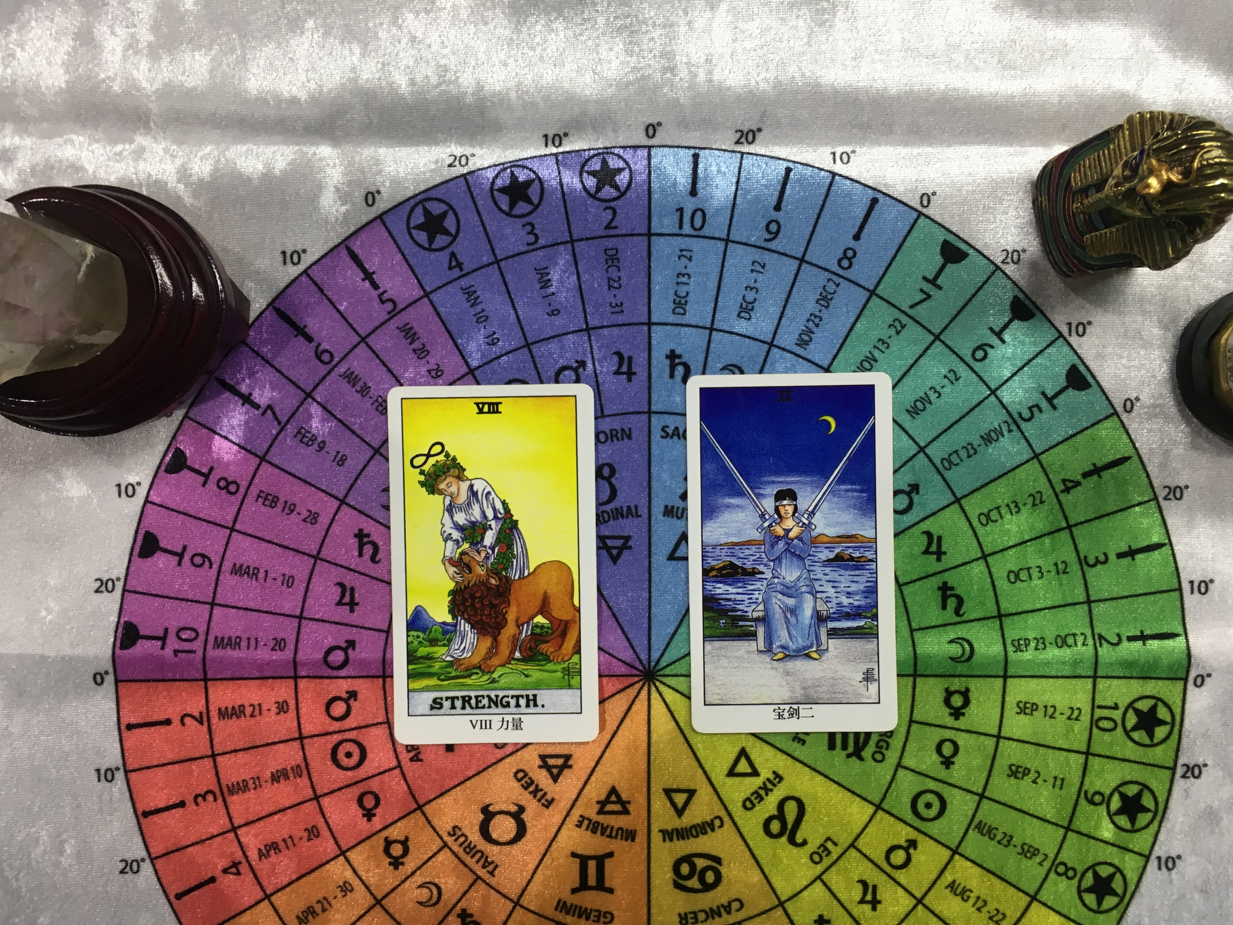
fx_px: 1033
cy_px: 462
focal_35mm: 29
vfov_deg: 48.2
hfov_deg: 61.7
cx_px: 616
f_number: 2.2
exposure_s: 1/33
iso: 80
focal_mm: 4.15
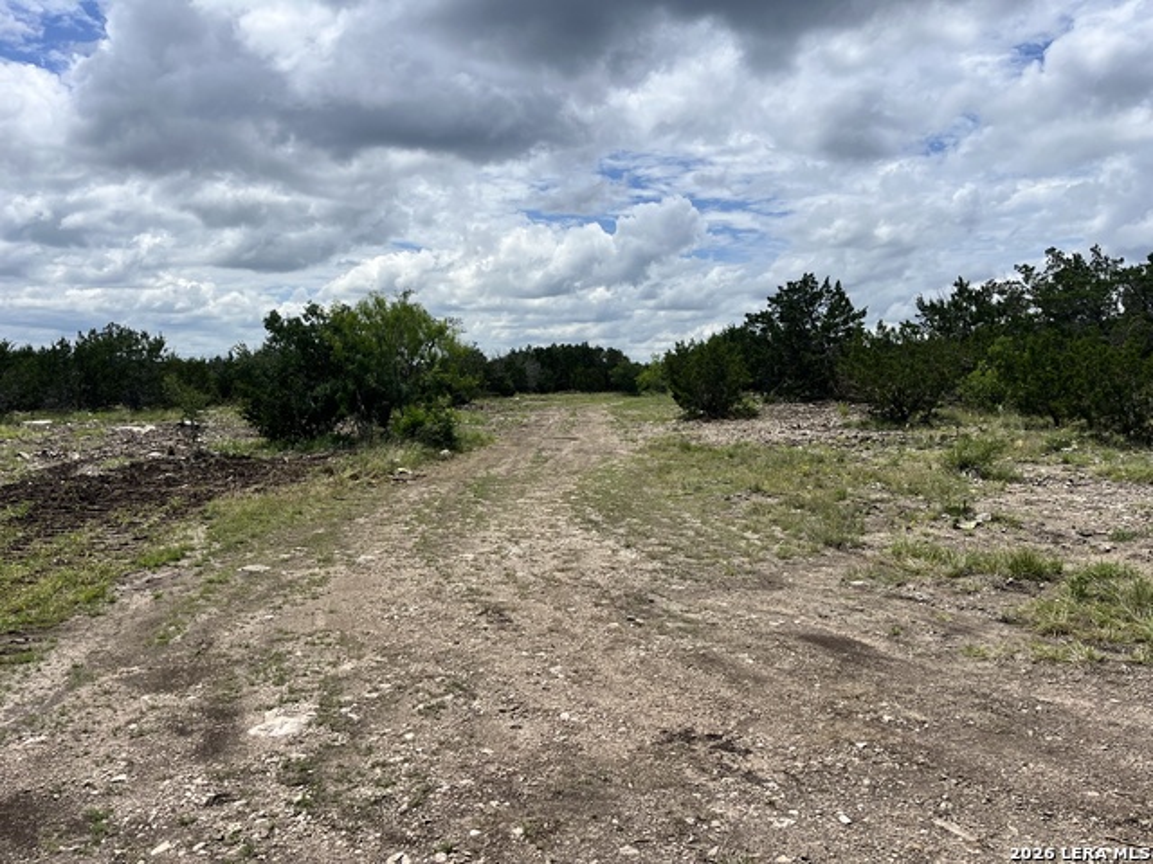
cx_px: 576
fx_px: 866
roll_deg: -0.4
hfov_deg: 67.3
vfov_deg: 53.1
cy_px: 432
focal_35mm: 26
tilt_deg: -2.7
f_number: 1.6
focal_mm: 5.1
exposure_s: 1/6494
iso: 50
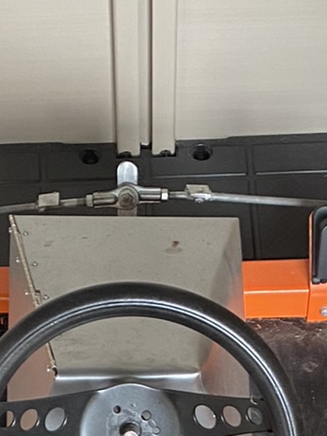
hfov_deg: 12.9
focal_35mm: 115
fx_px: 1449
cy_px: 747
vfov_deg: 15.2
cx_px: 137
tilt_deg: -68.8
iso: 125
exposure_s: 1/66
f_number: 1.8
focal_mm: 4.25
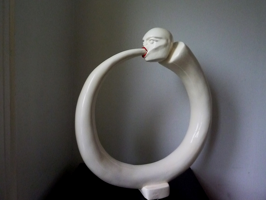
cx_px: 133
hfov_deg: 69.4
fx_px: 192
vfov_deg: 54.9
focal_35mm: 25
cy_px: 100
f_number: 4
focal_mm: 4.1
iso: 1600
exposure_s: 1/100
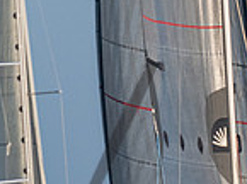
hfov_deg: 2.1
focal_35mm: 950
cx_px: 174
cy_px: 133
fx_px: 6762
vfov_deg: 1.6
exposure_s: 1/640
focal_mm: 180
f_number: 8
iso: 400
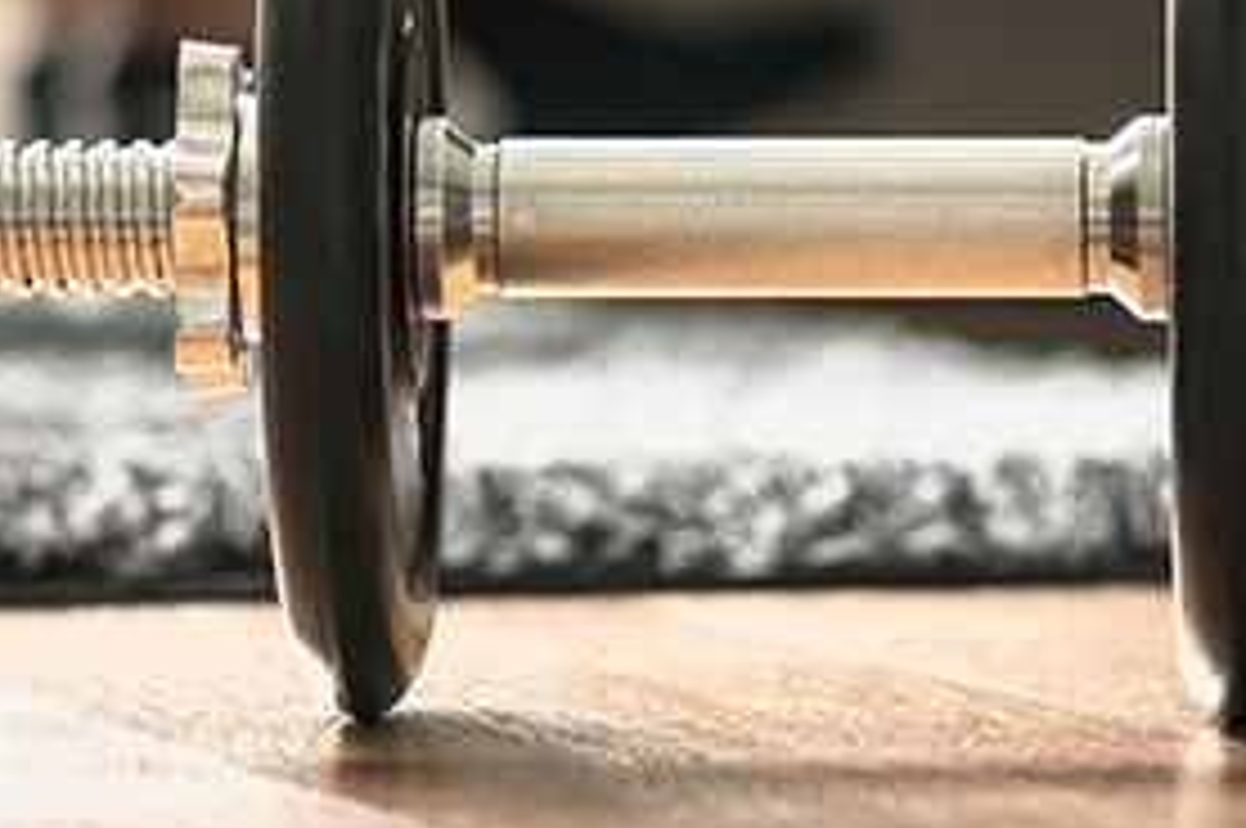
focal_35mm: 332
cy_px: -333
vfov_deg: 4.1
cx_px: -58
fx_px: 11477
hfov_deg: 6.2
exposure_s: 1/8
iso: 100
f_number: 2.8
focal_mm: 85
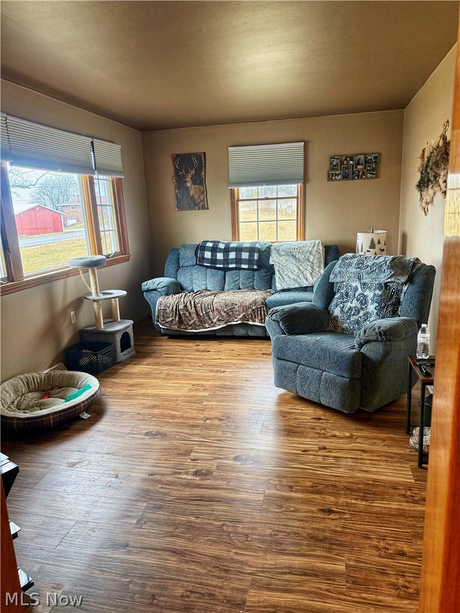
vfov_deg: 71.6
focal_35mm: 24
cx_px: 230
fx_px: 425
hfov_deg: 56.8
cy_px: 306
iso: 250
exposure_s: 1/60
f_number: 1.78
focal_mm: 6.76
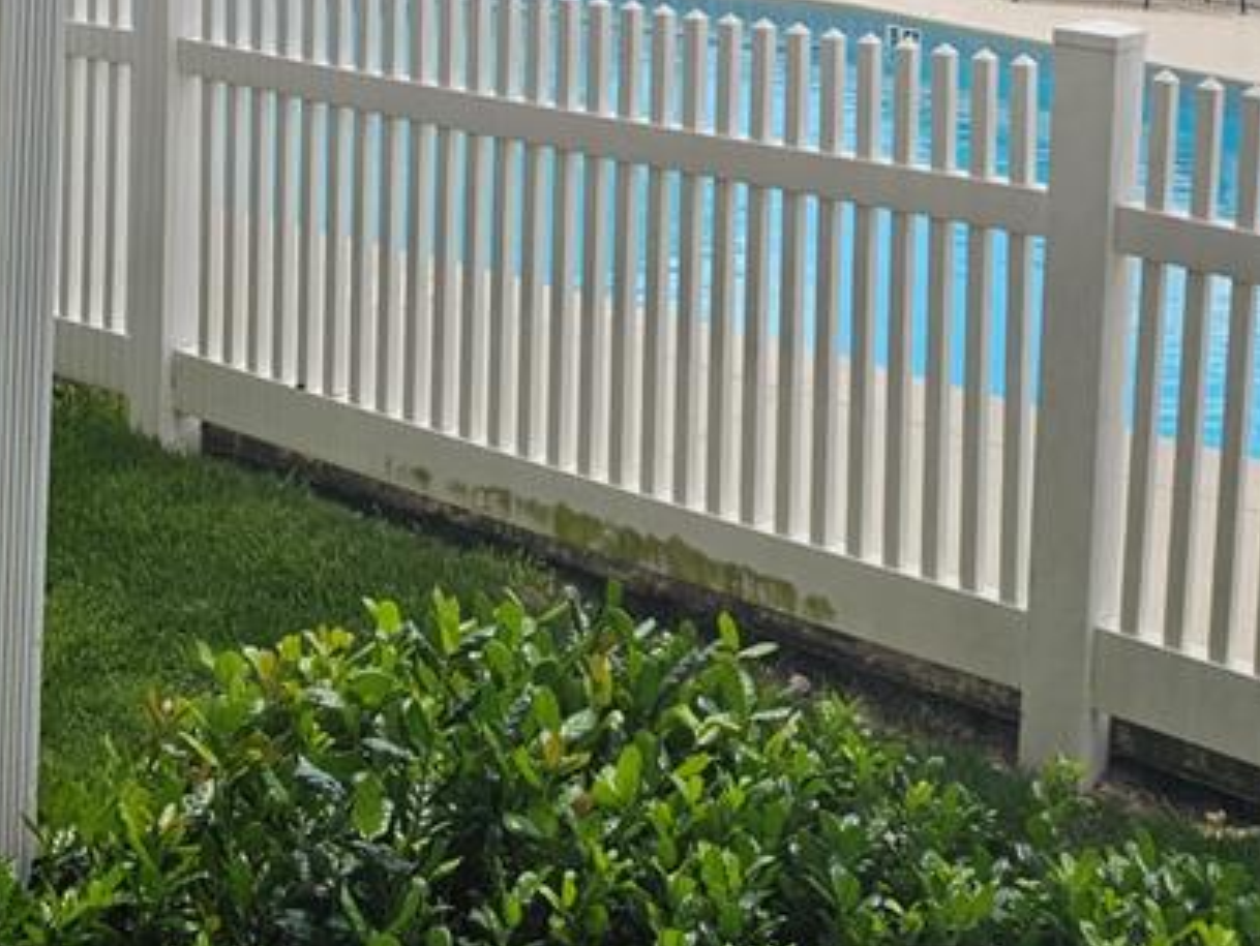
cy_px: -161
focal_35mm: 58
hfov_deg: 33.0
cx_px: 807
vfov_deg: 23.3
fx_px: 2112
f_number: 1.7
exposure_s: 1/480
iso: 16
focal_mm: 6.3
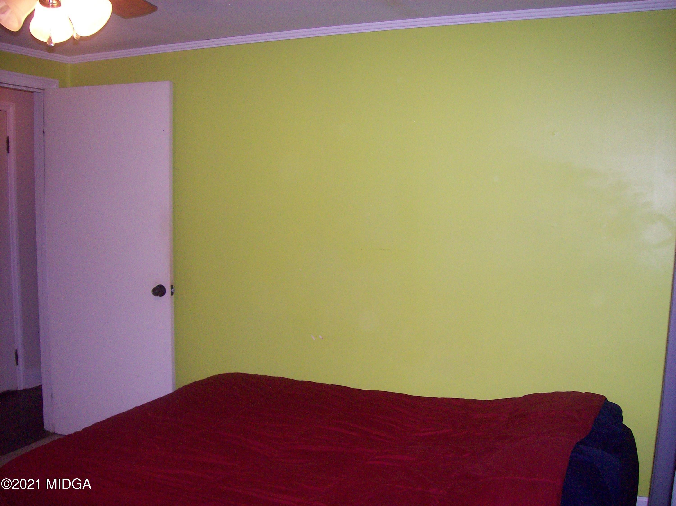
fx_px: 703
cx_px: 338
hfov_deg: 51.4
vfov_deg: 39.6
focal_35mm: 36
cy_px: 253
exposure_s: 1/64
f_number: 2.7
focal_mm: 6
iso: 140
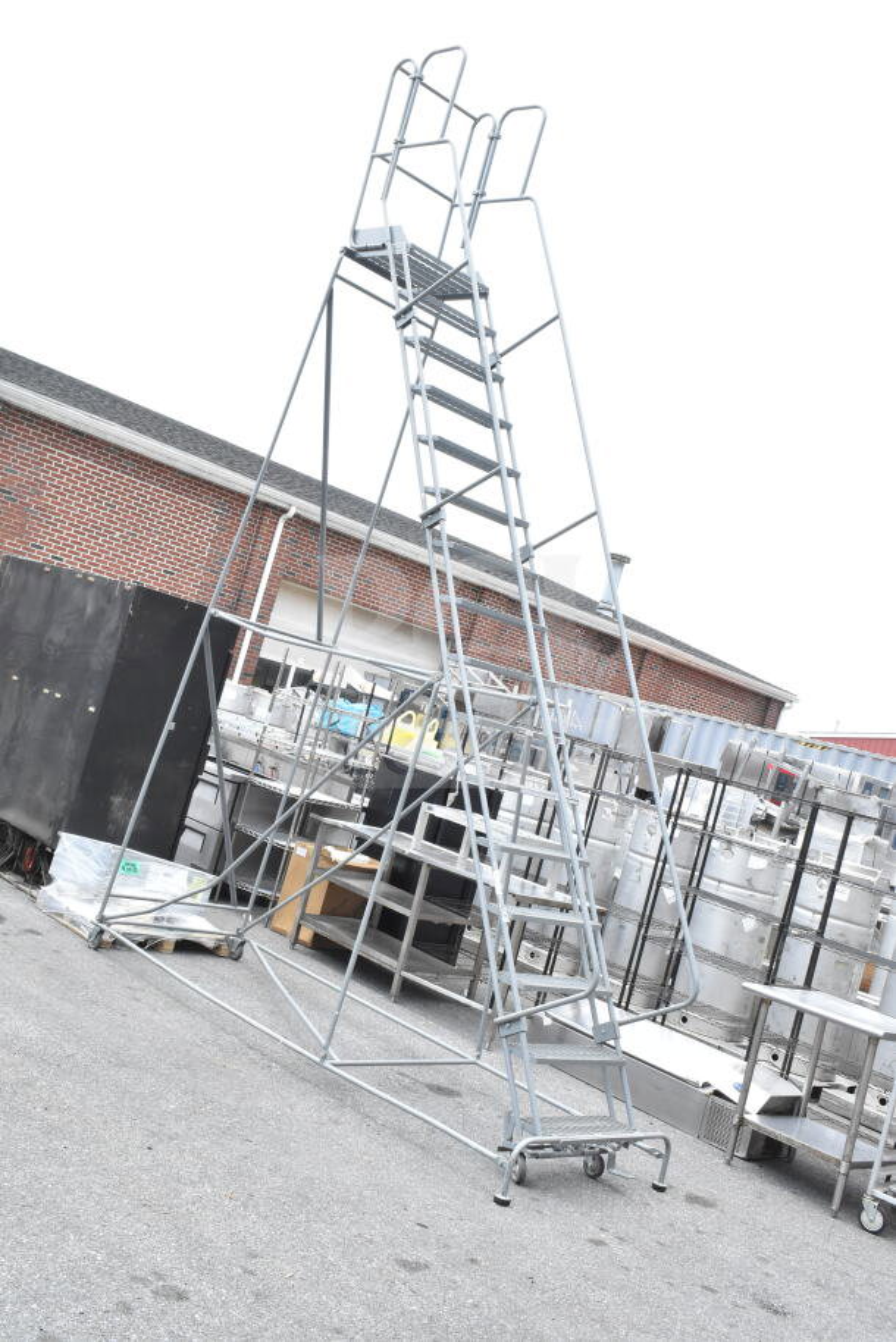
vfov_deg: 53.1
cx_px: 448
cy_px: 671
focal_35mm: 36
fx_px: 1343
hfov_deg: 36.9
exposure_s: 1/500
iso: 1600
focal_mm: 24
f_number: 11
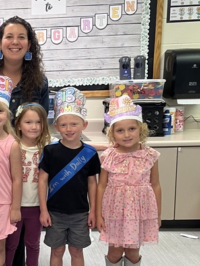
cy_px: 173
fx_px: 508
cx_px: -48
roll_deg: +2.5
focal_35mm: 66
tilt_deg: -11.4
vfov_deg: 29.2
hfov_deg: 20.6
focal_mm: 5.1
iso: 80
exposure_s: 1/60
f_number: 1.6
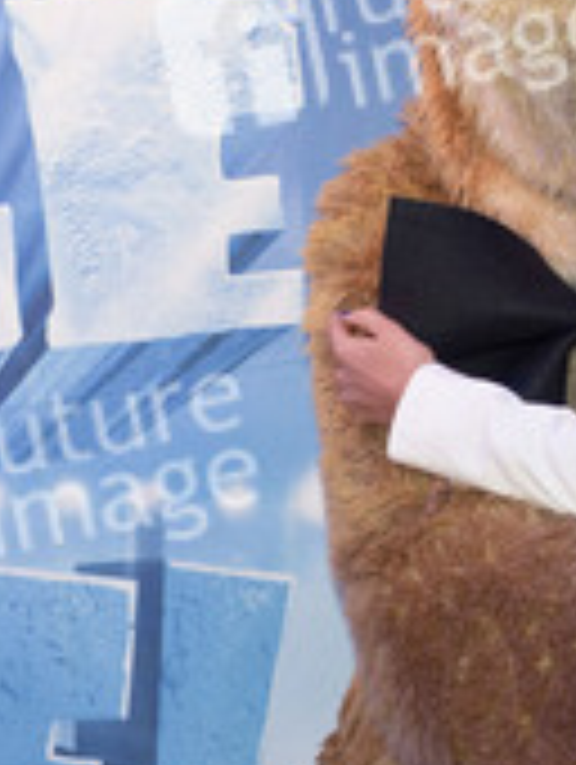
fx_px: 3098
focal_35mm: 140
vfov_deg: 14.1
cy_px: 256
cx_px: 520
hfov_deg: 10.6
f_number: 5.6
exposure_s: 1/200
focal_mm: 62
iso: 1600
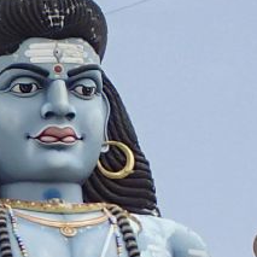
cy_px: 468
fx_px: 2679
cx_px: -424
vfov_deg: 5.4
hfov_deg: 5.3
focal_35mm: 319
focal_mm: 7.34
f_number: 11
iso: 100
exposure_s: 1/160
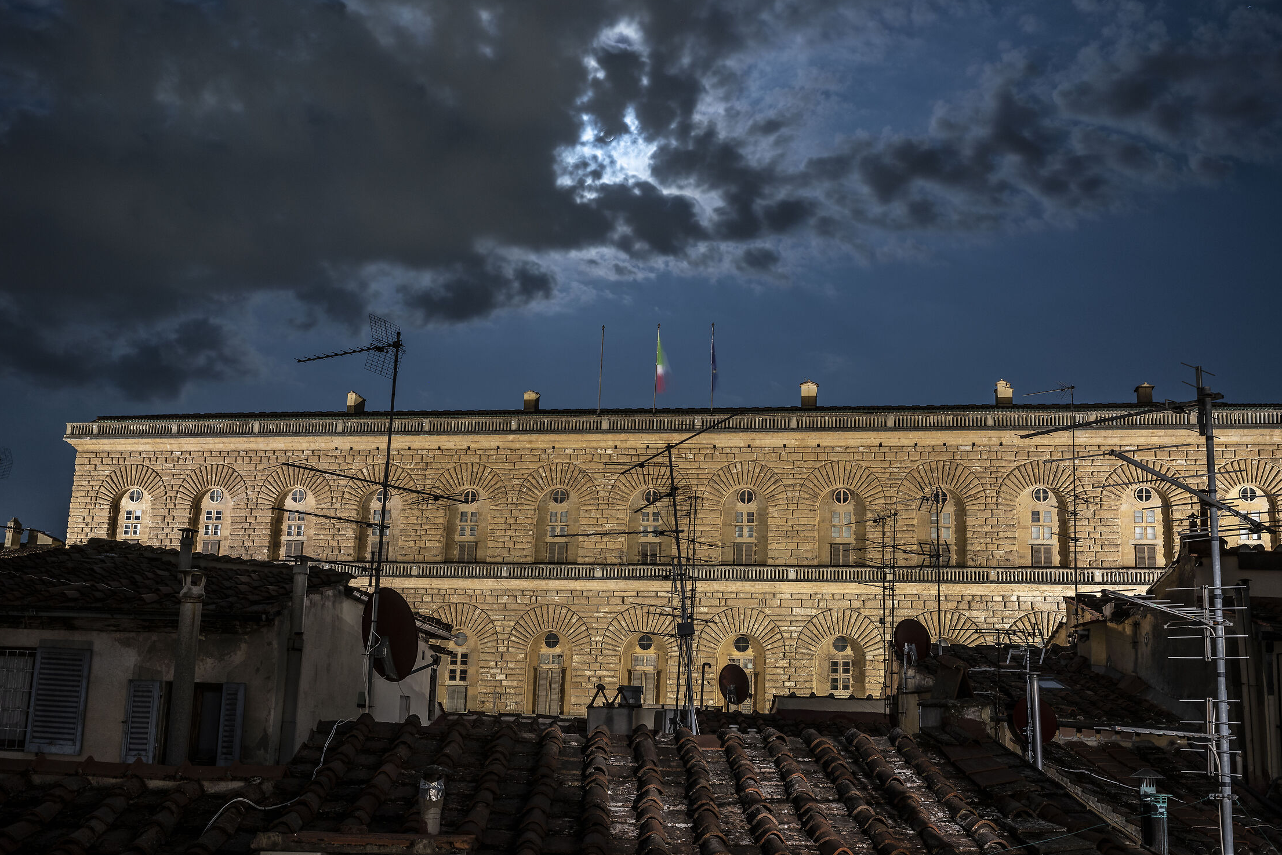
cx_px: 675
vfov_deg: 35.1
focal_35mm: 38
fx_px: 1353
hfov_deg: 50.7
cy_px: 437
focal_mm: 35
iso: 200
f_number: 8
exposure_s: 30
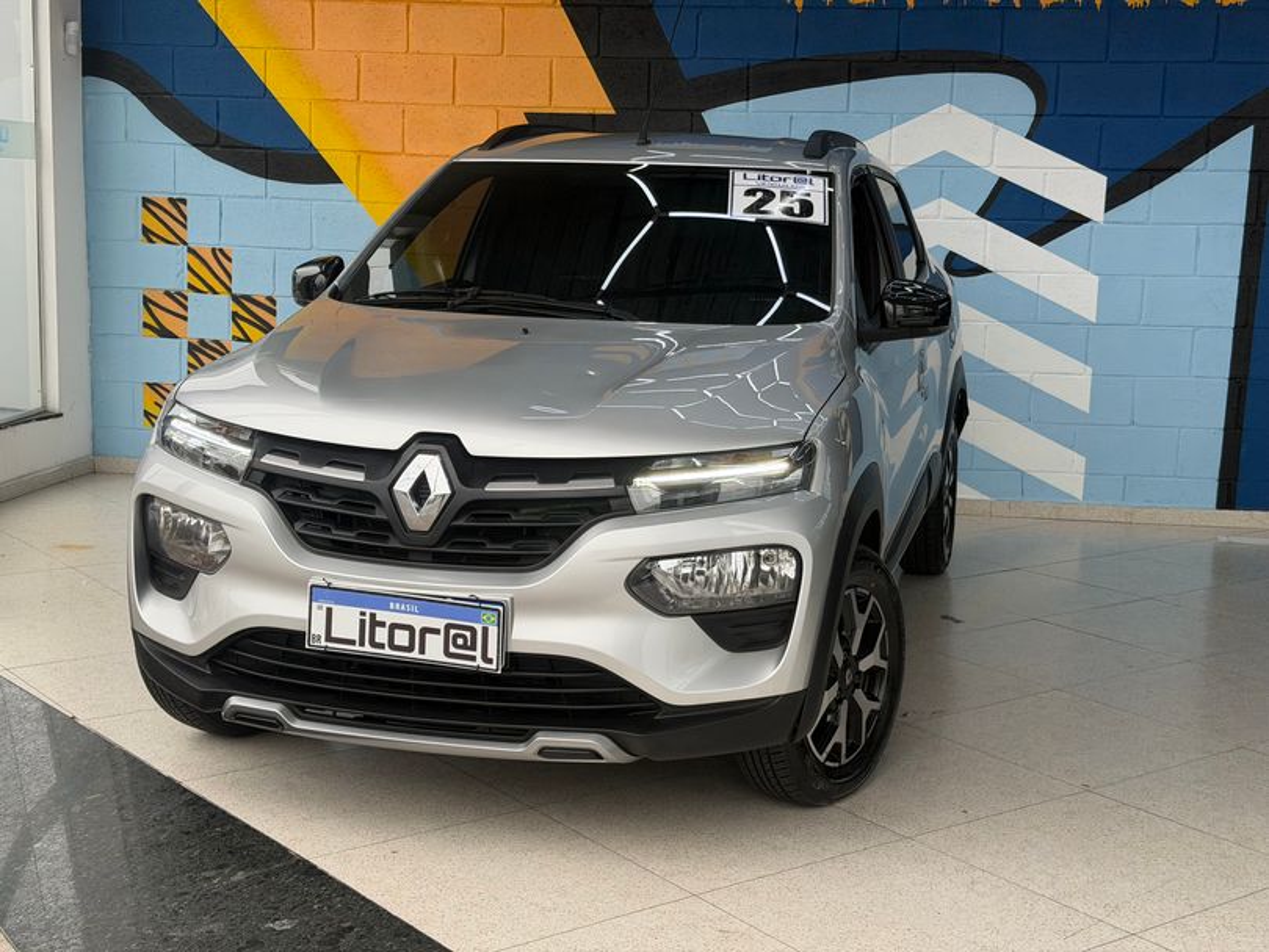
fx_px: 1760
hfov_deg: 39.6
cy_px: 476
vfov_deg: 30.3
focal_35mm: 48
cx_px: 634
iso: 80
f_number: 1.78
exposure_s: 1/561
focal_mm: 6.76
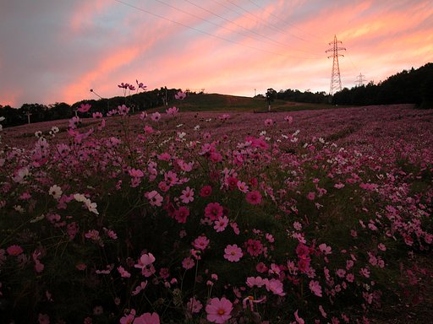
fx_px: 350
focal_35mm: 28
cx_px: 216
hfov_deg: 63.4
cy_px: 162
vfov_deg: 49.7
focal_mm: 7.1
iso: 100
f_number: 3.5
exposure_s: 1/14.1
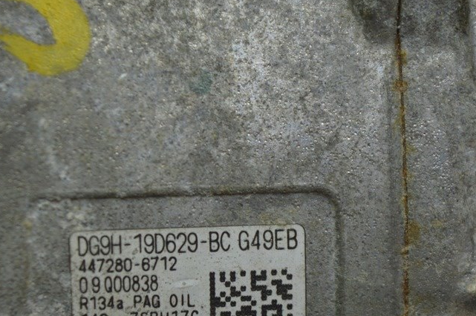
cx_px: 204
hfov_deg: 15.6
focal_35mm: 132
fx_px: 1741
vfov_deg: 10.4
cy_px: 225
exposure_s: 1/60
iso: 400
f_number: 5.6
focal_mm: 55
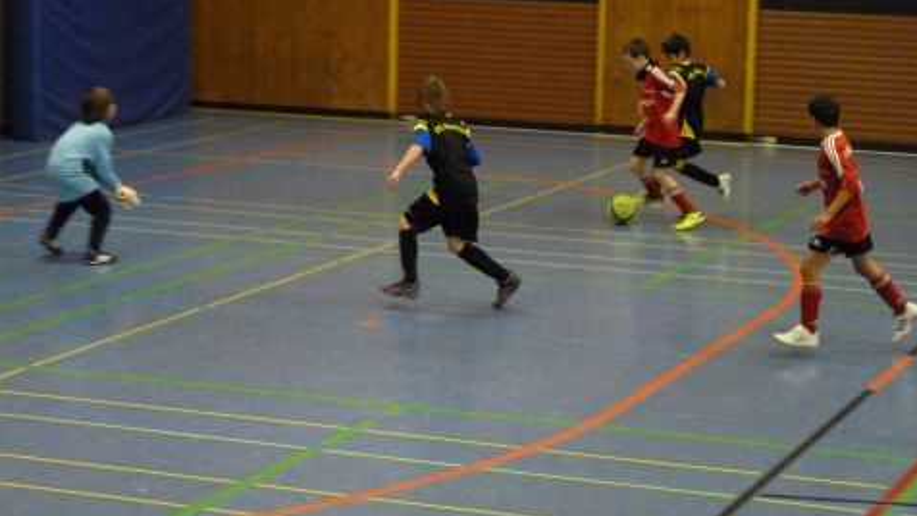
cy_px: 189
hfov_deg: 19.3
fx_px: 2700
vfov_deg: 10.9
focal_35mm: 111
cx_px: 460
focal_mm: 18
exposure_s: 1/80
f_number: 3.6
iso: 1000
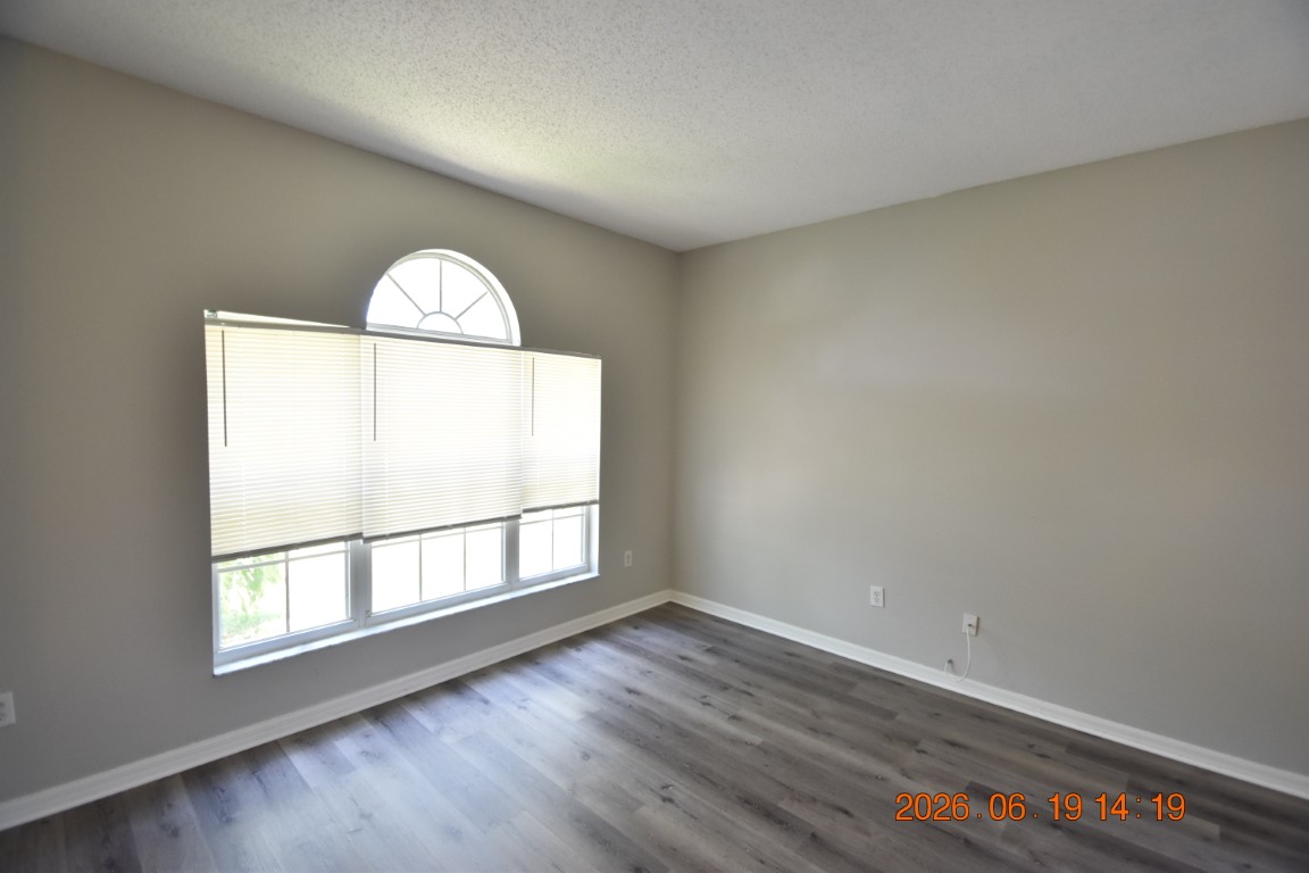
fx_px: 545
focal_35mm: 15
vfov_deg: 77.3
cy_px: 436
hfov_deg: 100.4
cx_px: 654
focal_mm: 10
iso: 800
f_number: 3.5
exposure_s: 1/90
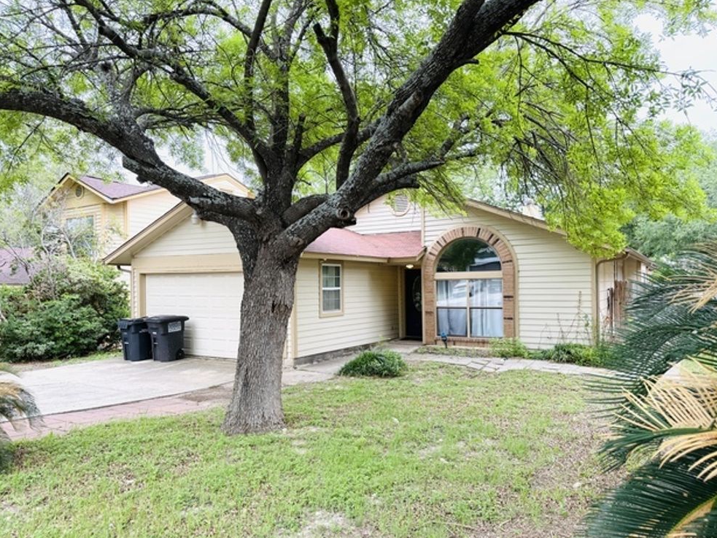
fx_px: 518
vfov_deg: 54.9
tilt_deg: +0.2
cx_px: 349
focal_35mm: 25
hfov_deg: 69.4
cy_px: 278
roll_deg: +0.7
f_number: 1.78
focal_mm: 6.76
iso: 100
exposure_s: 1/547
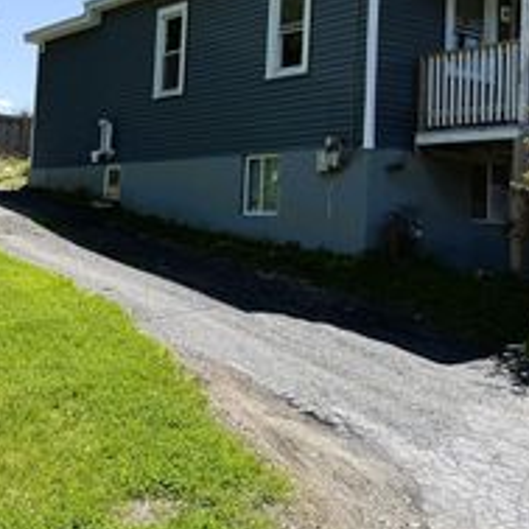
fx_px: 968
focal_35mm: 56
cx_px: 327
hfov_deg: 30.4
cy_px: 139
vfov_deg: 30.1
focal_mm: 6.76
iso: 80
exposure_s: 1/3584
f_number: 1.78
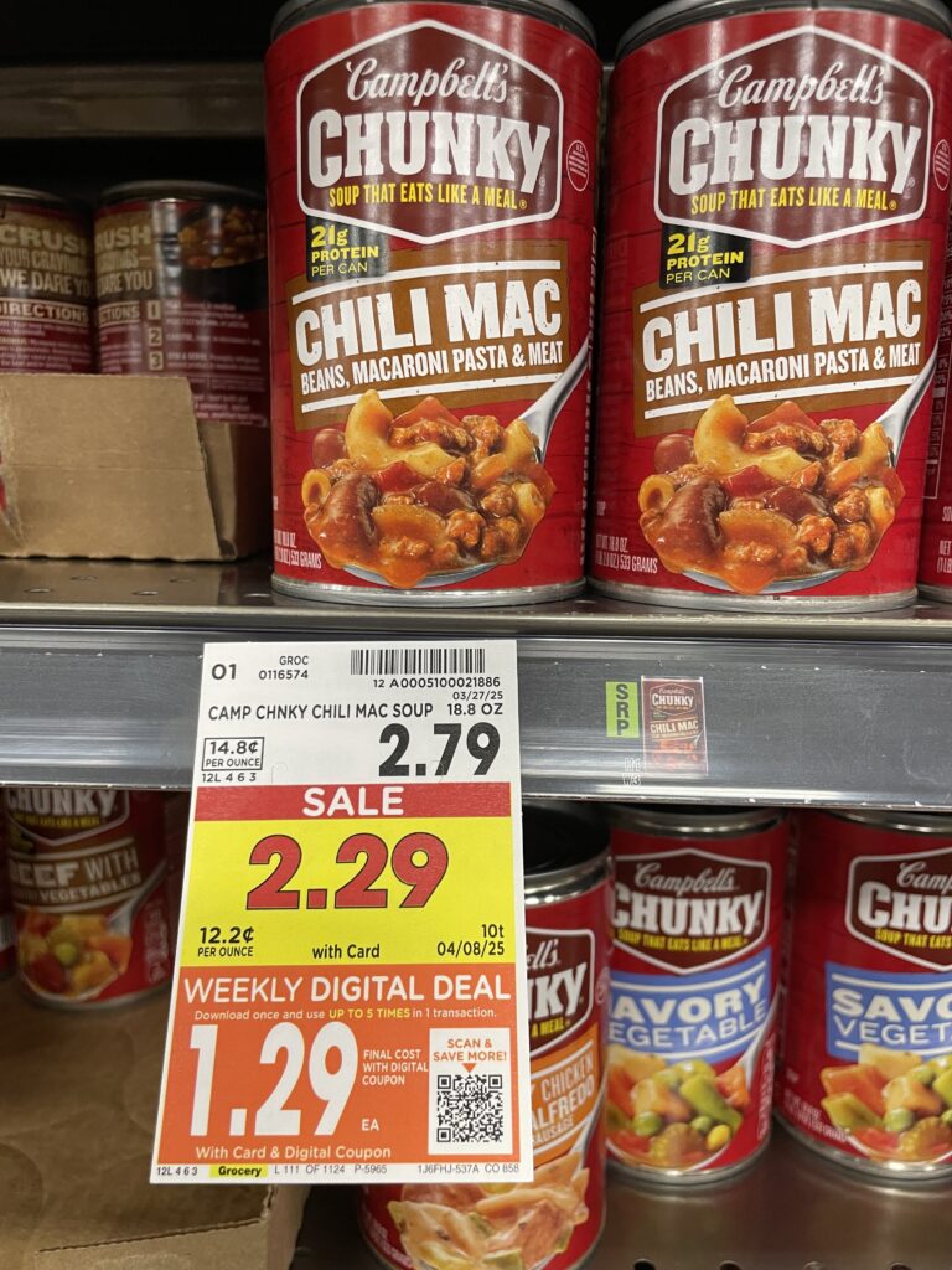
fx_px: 953
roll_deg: +0.3
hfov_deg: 53.1
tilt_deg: -11.3
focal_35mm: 26
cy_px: 635
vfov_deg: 67.3
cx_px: 476
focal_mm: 4.2
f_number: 1.6
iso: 100
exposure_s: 1/60
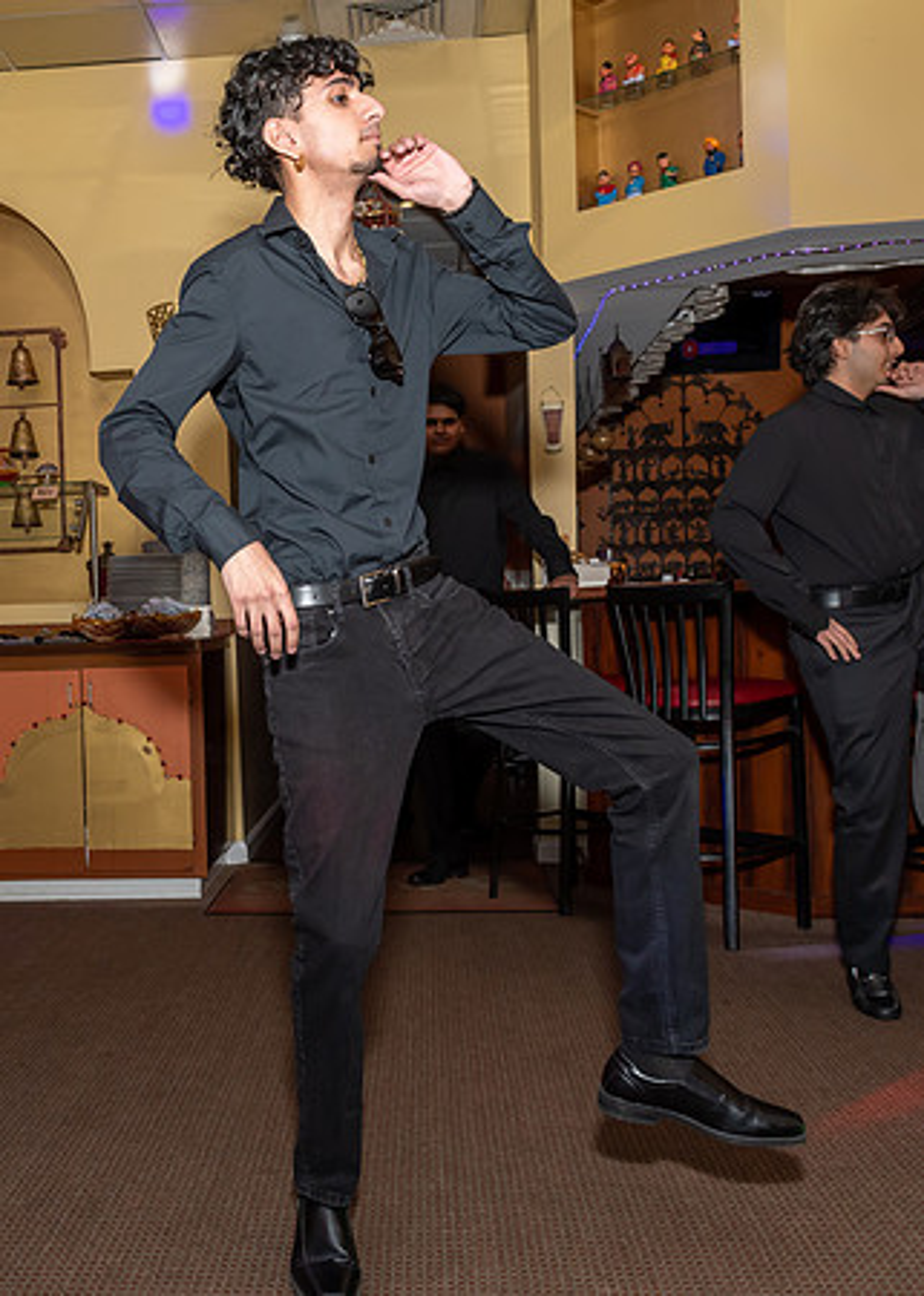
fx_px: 1423
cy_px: 626
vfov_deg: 48.9
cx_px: 280
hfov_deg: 35.5
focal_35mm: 39
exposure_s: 1/250
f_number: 6.3
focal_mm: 17
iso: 500
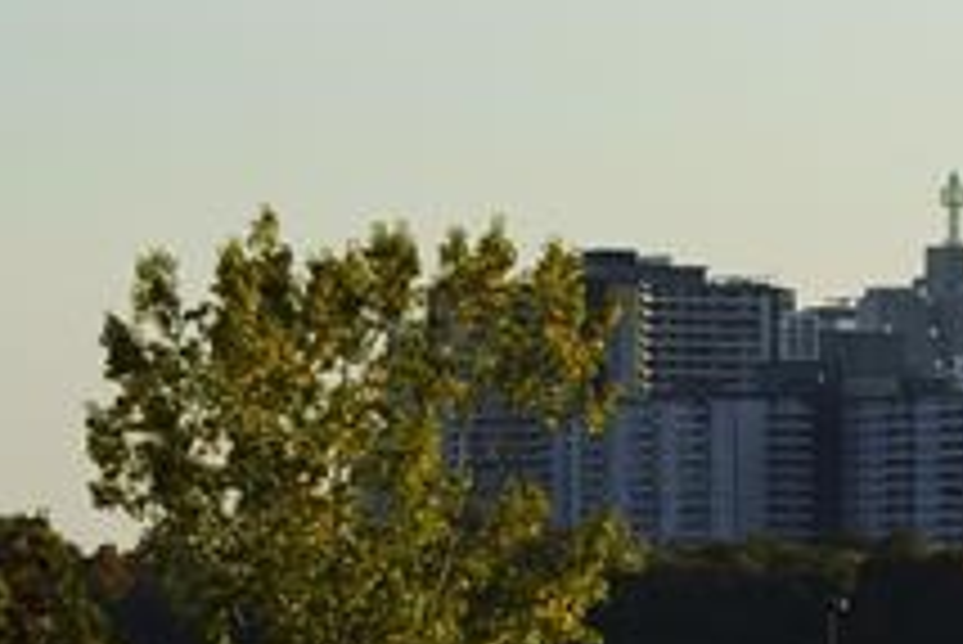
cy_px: 912
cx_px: 2259
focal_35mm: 431
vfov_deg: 3.2
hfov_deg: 4.7
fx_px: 11537
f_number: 11
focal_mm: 90
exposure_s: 1/320
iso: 200
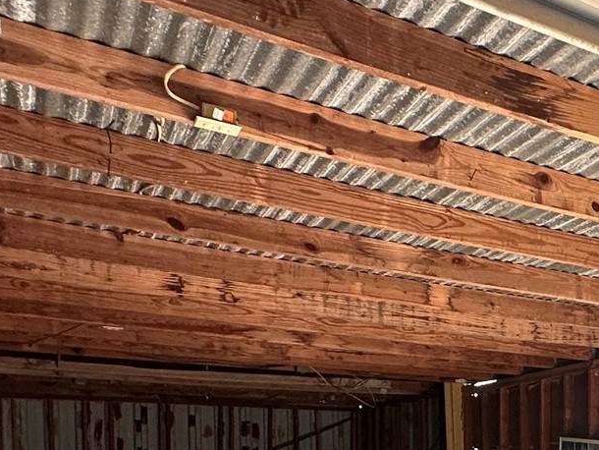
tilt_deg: -1.4
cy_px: 510
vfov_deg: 27.9
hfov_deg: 35.7
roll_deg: -0.1
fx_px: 814
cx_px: 624
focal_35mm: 47
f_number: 2.2
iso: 125
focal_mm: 2.22
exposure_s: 1/99
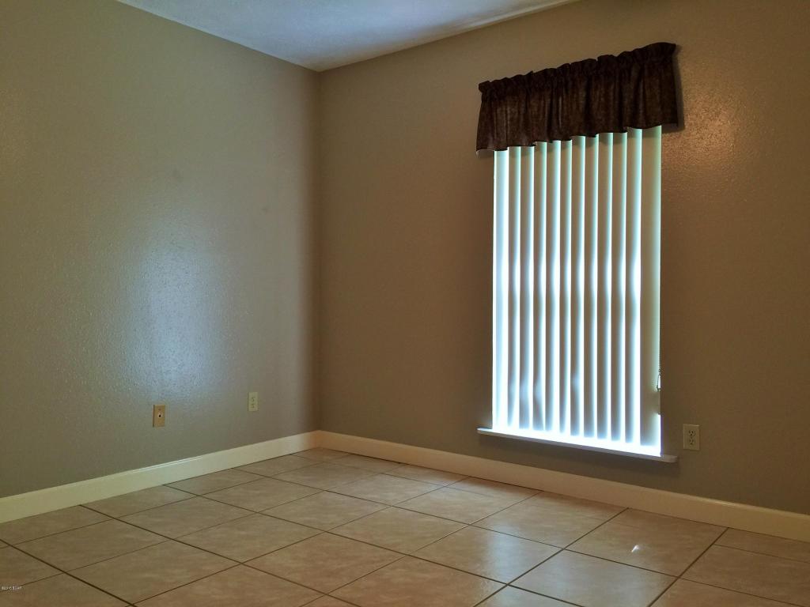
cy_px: 304
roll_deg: -1.0
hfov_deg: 61.7
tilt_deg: -1.0
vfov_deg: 48.2
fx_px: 679
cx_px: 405
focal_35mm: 29
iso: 40
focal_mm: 4.15
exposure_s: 1/15
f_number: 2.2
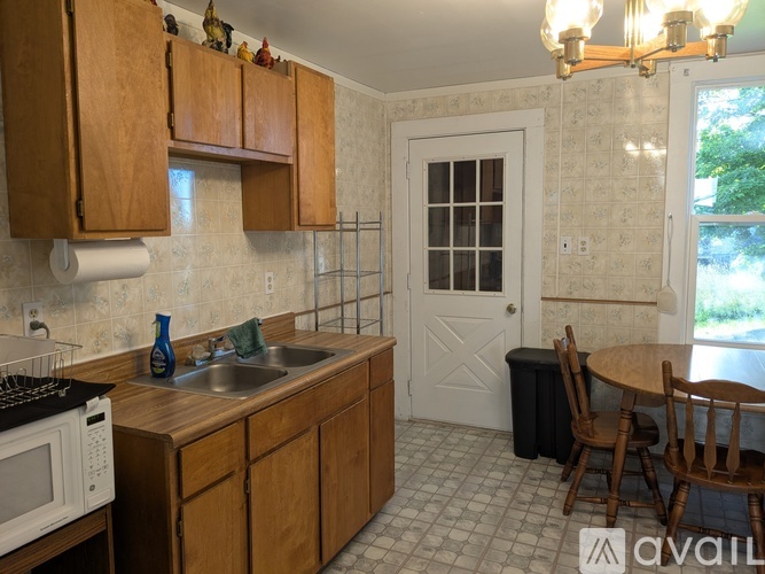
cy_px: 287
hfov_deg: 65.3
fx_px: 597
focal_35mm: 27
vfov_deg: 51.3
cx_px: 382
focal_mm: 4.38
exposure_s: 1/60
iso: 53
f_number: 1.73
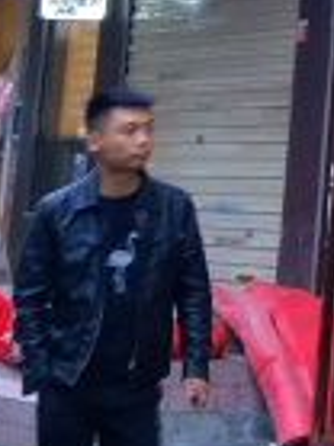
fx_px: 2371
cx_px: 1182
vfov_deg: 10.3
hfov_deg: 6.8
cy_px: -276
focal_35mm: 184
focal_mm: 4.28
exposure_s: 1/33
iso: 125
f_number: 1.75
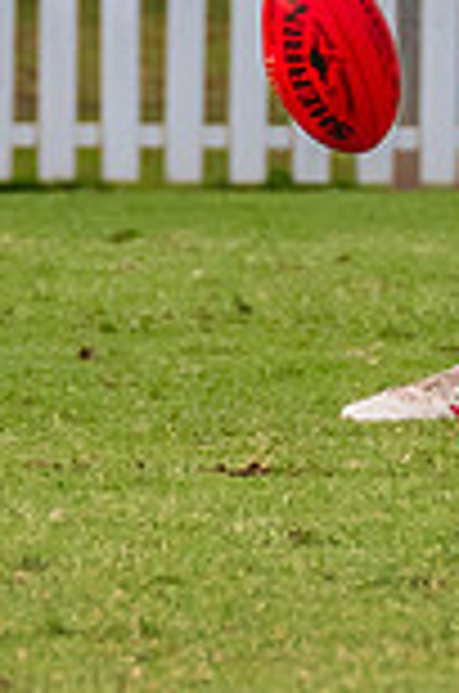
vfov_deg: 0.6
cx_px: 782
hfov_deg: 0.4
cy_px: -284
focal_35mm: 3359
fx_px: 64527
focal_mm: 420
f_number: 7.1
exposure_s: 1/1600
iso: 800
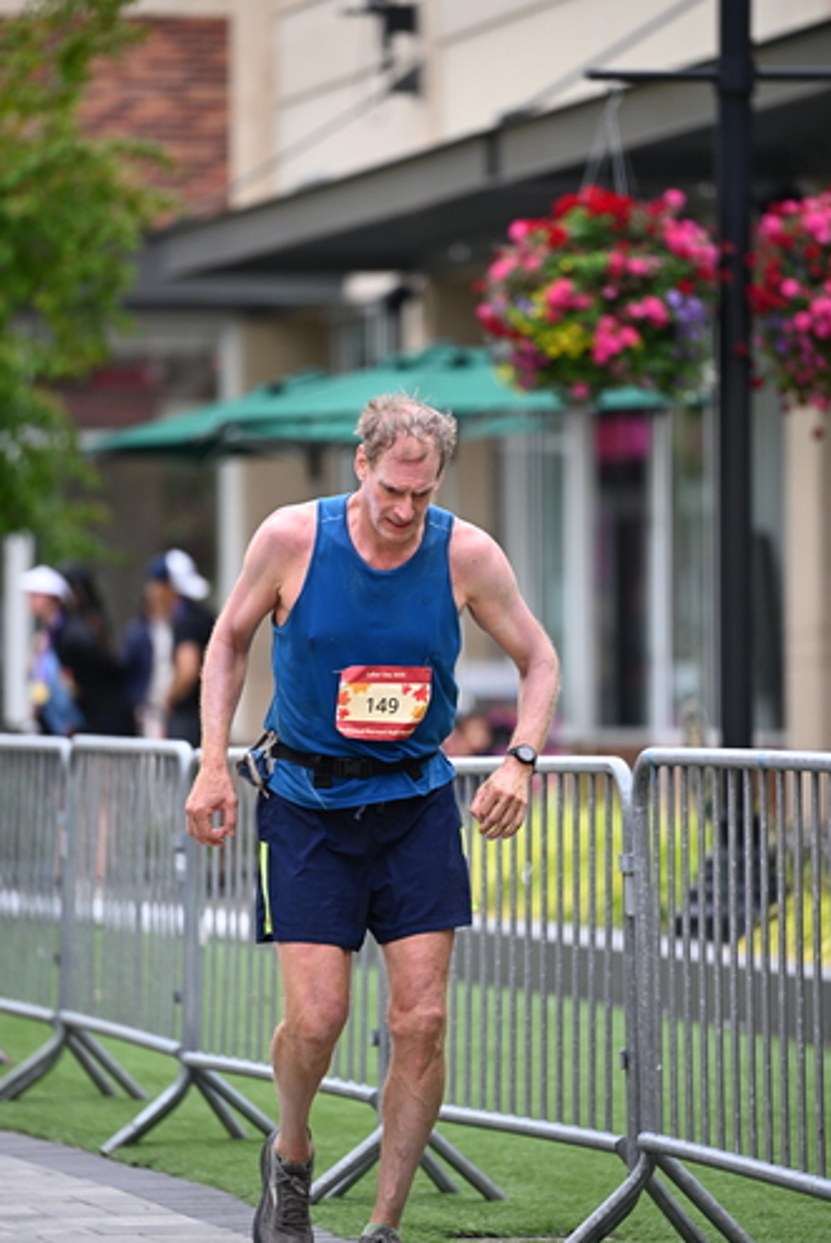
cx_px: 418
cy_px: 590
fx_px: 7670
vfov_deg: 9.3
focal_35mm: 222
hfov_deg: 6.2
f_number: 2.8
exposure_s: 1/1600
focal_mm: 200
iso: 640
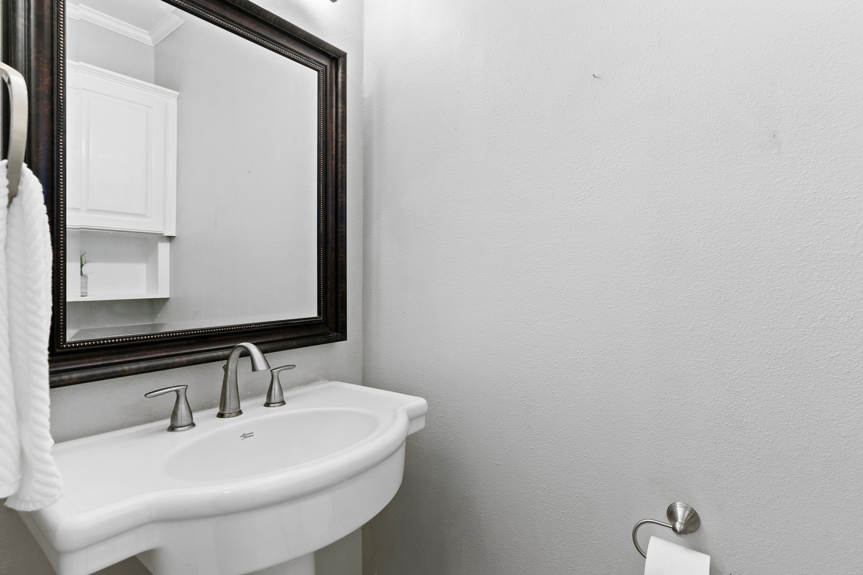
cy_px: 287
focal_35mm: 17
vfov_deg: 70.4
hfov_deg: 93.2
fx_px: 407
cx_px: 449
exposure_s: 1/4
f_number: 7.1
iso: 320
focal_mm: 16
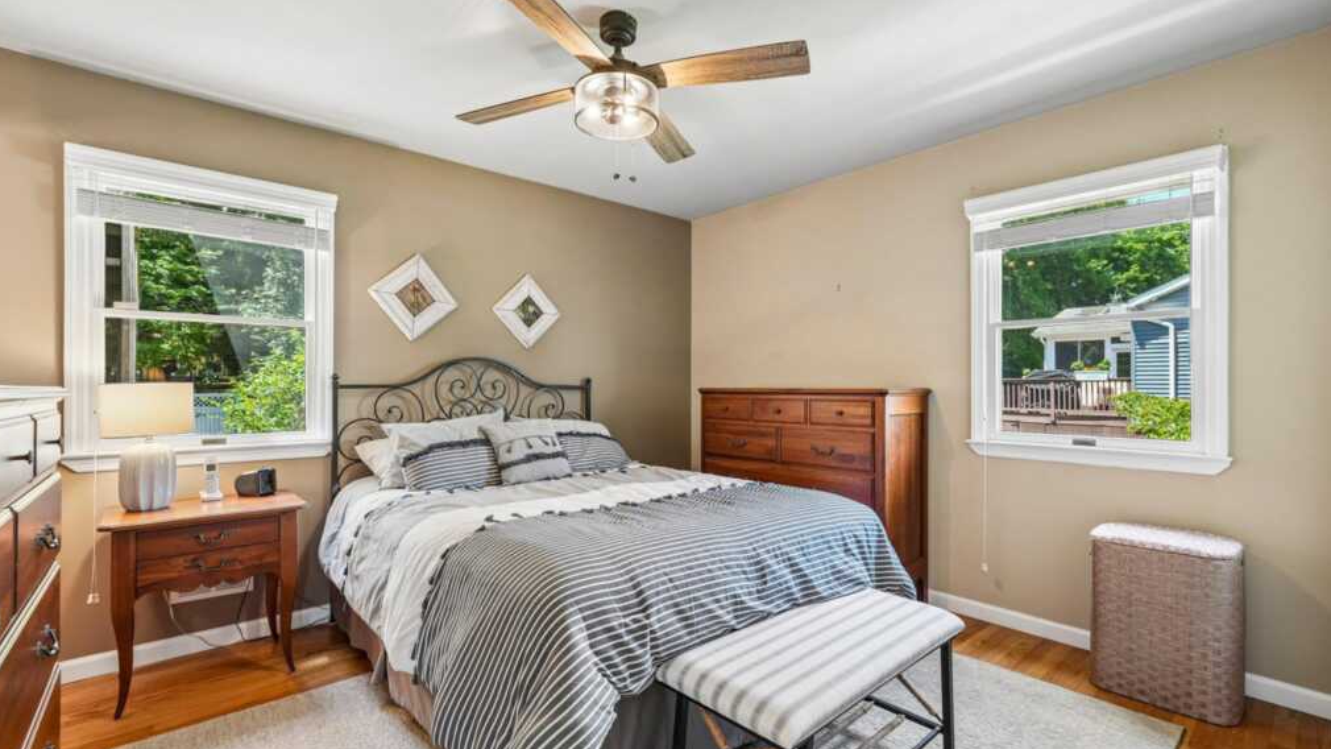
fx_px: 600
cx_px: 663
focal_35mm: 17
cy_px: 383
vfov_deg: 63.9
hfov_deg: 95.9
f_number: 8
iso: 400
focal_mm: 16
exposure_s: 1/8
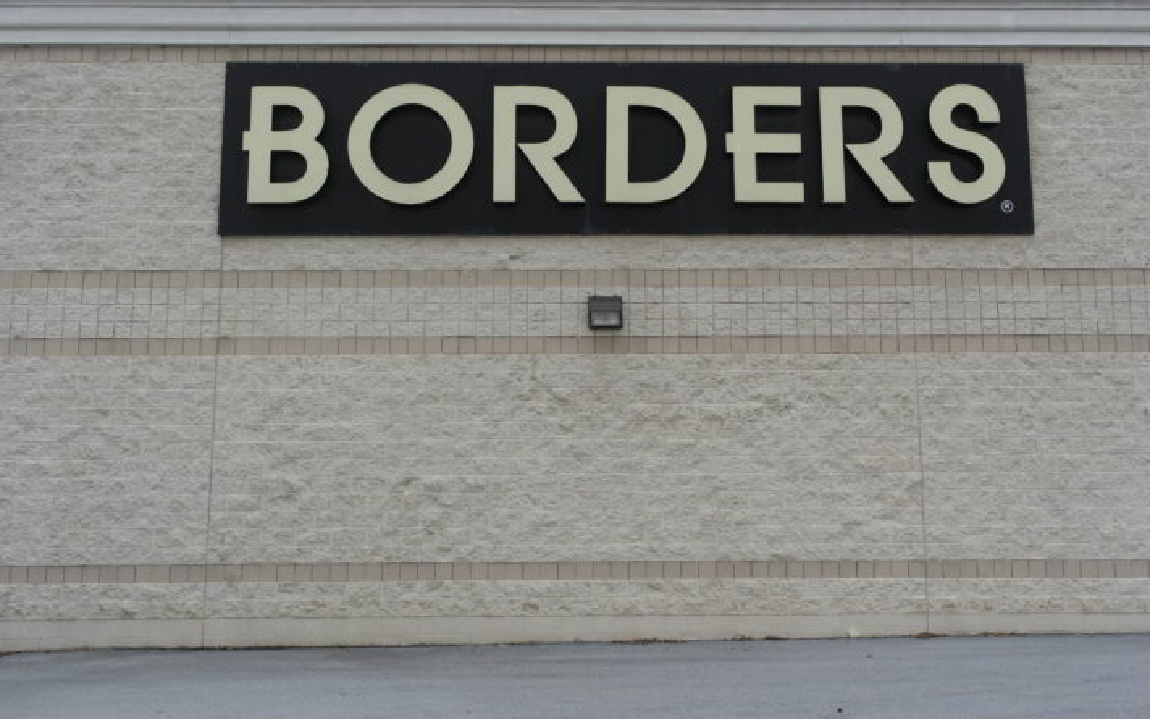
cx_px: 611
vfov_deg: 38.3
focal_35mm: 33
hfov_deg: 58.1
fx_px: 1034
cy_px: 328
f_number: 5.6
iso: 100
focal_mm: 20
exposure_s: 1/250
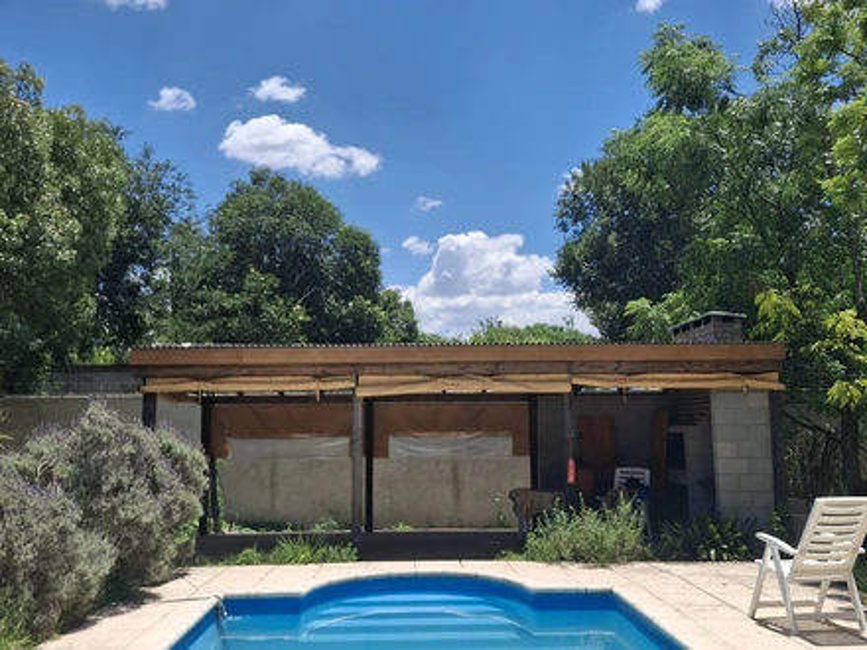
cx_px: 434
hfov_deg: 69.4
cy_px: 325
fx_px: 626
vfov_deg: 54.9
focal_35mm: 25
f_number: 1.8
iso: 25
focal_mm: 4.69
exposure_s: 1/1742
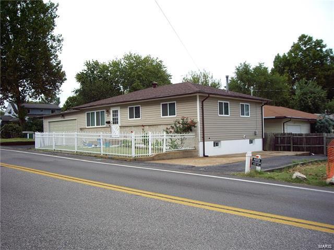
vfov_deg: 37.7
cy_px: 125
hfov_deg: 49.0
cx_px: 167
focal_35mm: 38
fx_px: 367
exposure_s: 1/200
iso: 100
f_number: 4.3
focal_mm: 6.2
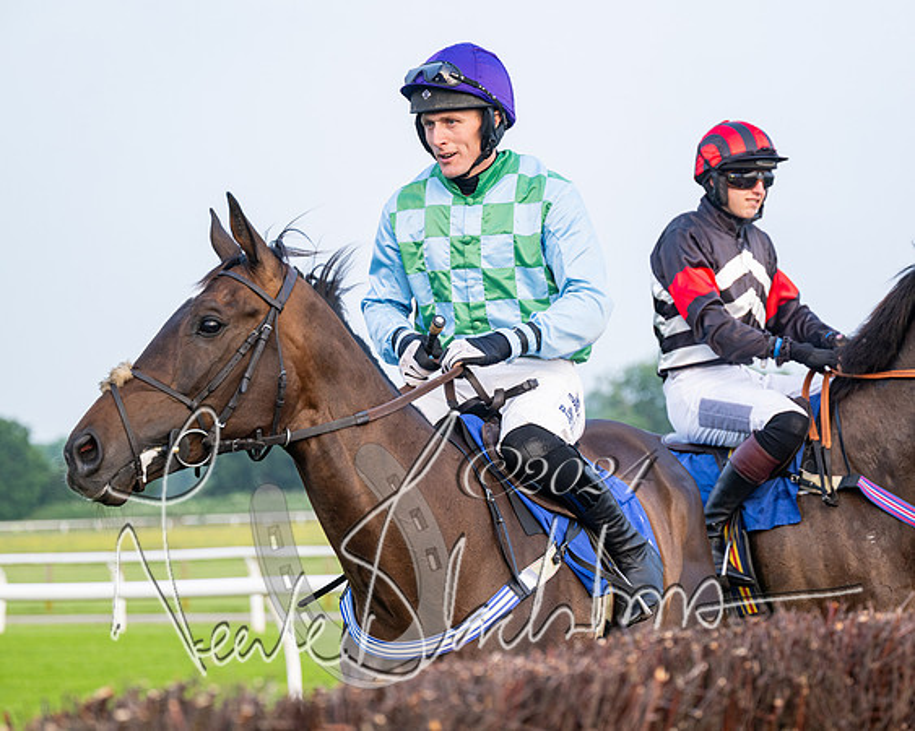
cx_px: 555
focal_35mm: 112
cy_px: 365
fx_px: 3039
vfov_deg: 13.7
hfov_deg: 17.1
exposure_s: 1/640
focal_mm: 98
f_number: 4
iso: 400
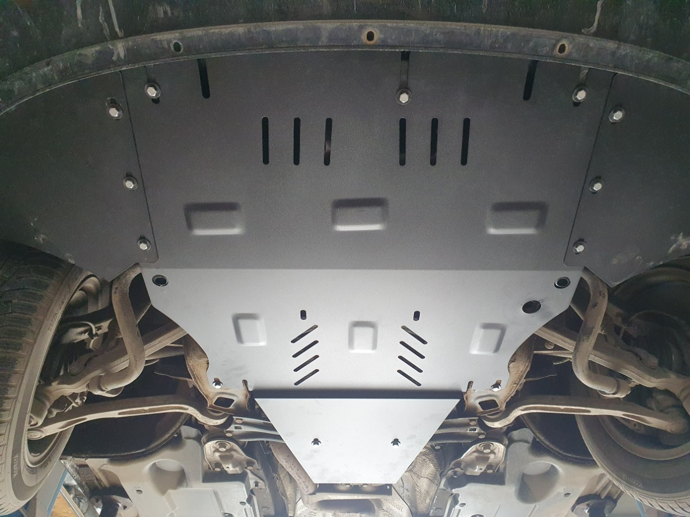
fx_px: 518
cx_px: 345
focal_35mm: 26
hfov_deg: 67.3
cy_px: 258
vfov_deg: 53.1
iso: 250
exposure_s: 1/100
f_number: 2.4
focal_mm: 4.32
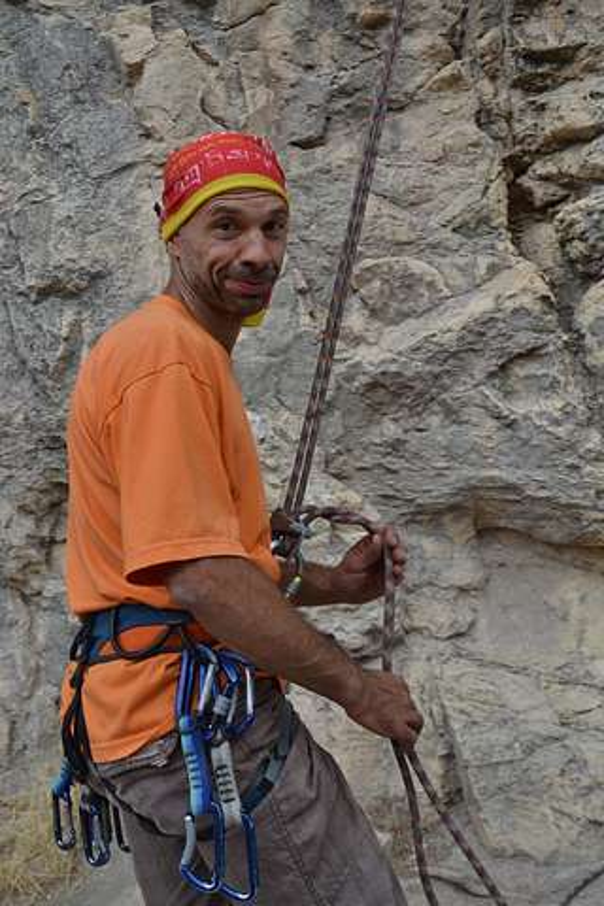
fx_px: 906
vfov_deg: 53.1
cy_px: 453
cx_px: 302
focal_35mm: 36
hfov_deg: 36.9
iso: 100
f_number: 6.3
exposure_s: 1/160
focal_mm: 24
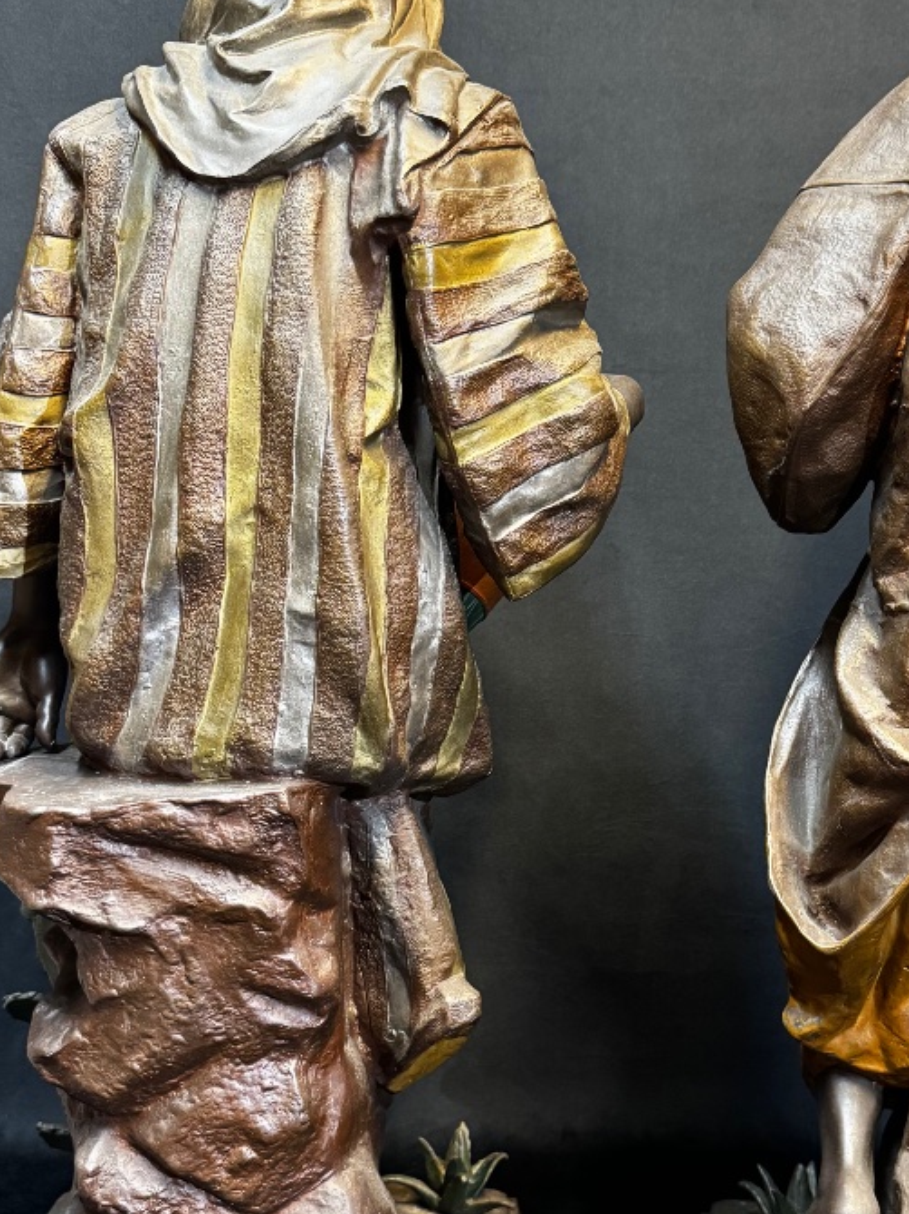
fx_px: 1507
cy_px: 679
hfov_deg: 33.3
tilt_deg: -6.9
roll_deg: -1.8
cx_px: 601
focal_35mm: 43
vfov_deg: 43.8
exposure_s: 1/50
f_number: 1.78
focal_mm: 6.76
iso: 400
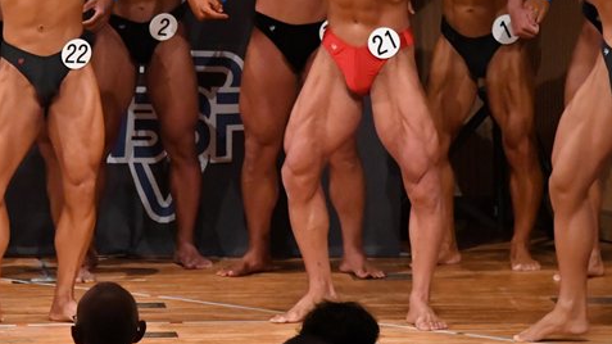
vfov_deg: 2.8
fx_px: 7041
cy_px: 99
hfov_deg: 5.0
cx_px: 125
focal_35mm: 434
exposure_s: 1/400
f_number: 5.6
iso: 9000
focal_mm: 170
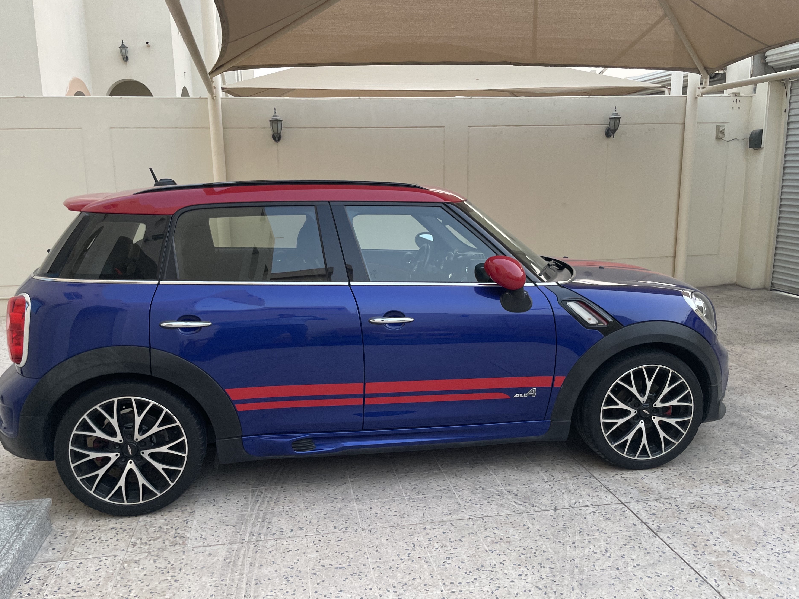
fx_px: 646
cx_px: 386
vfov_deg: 49.7
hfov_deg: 63.4
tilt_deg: -11.9
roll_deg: +1.2
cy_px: 307
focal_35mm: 28
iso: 125
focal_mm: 4.2
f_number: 1.6
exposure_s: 1/100
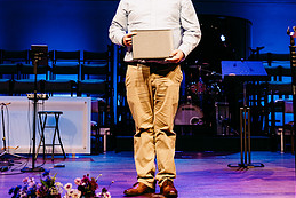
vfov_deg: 20.5
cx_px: 155
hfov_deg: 30.5
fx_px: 543
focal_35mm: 66
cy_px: 57
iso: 1600
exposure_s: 1/200
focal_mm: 38
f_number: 4
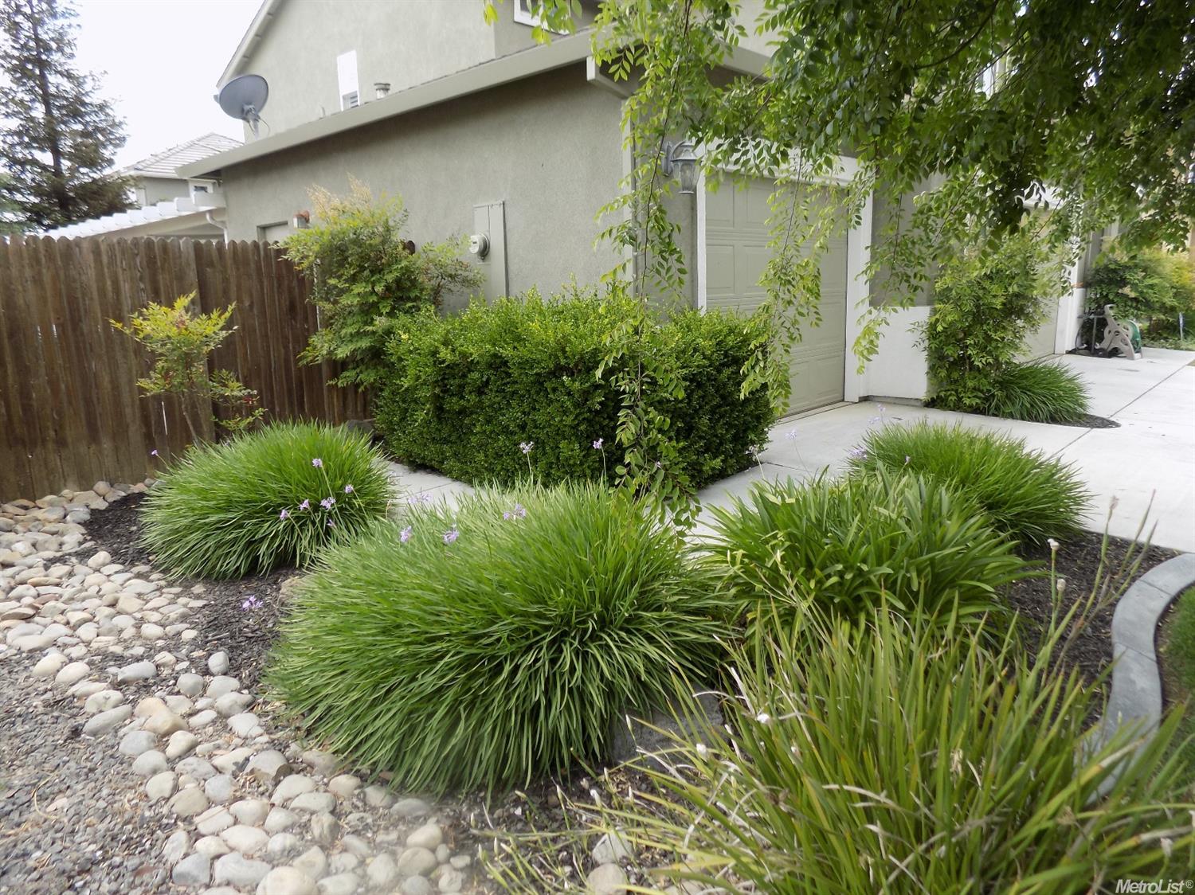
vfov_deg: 58.9
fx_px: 794
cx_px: 598
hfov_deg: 73.9
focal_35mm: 23
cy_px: 448
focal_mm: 4
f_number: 3.1
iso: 80
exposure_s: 1/250
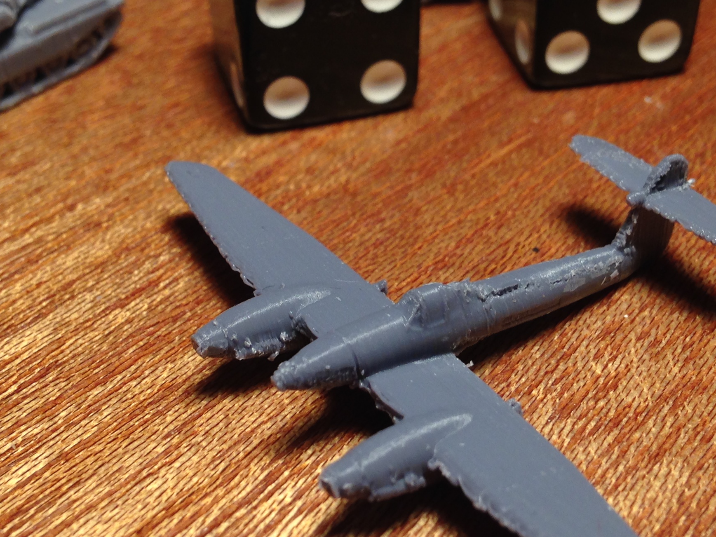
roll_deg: +1.2
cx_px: 394
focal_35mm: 62
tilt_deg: -40.3
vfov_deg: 23.6
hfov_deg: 31.2
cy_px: 303
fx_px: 1283
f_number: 2.4
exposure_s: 1/40
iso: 50
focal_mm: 4.12
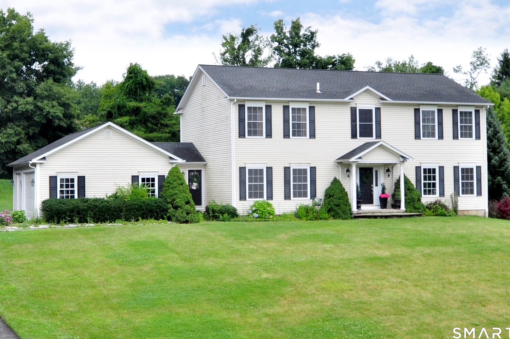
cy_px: 150
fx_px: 495
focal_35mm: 35
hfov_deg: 54.5
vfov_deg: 37.7
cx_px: 248
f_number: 8
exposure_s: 1/500
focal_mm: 20
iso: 800
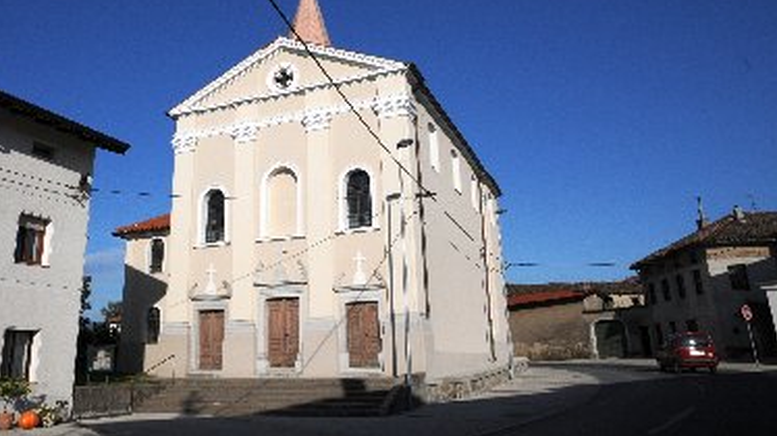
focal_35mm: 30
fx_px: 618
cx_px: 315
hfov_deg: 63.8
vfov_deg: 38.3
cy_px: 131
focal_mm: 16
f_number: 14
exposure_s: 1/800
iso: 320
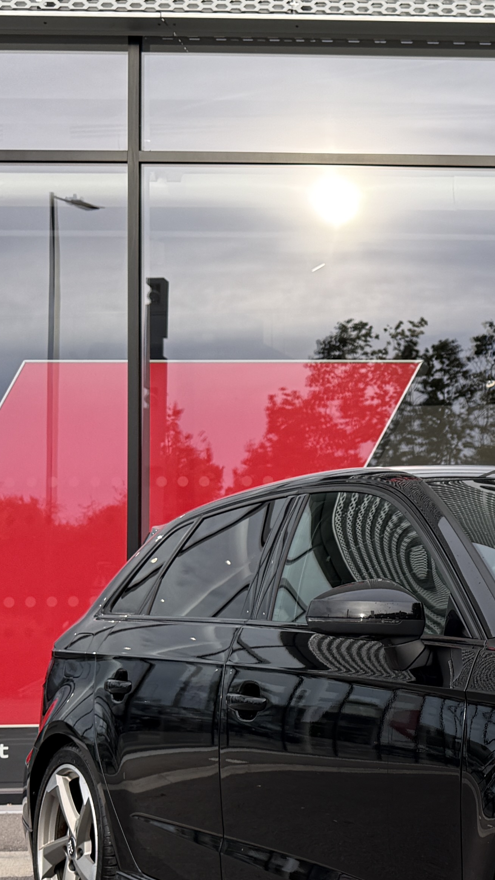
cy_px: 548
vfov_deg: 32.7
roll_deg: +1.2
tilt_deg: +3.3
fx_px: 1493
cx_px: 728
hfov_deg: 17.1
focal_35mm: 64
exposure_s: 1/920
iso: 80
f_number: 1.78
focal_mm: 6.76
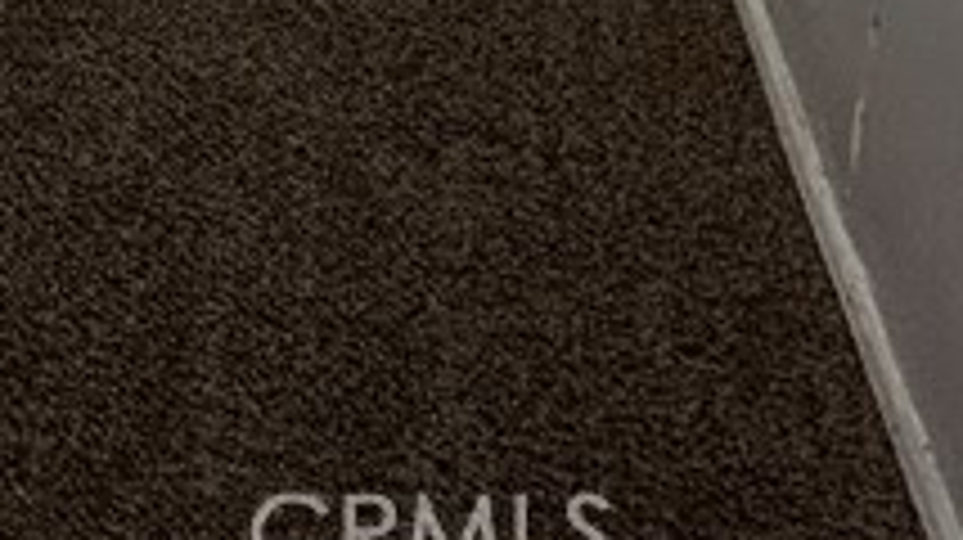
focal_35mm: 73
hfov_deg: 20.3
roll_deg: +0.2
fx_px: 1863
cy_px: -1130
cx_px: -792
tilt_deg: -7.8
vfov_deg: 10.6
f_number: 2.2
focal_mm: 2.22
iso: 100
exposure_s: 1/120
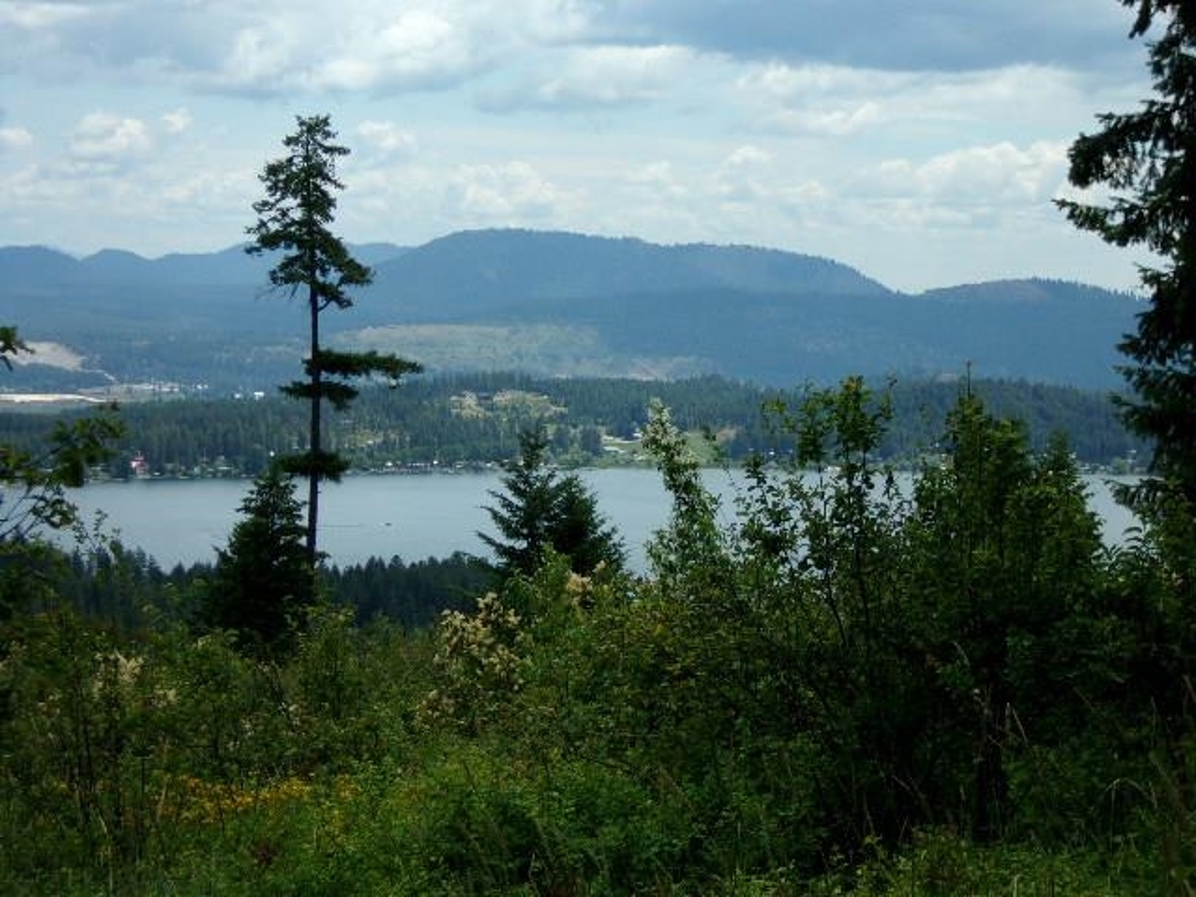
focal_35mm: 108
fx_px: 3731
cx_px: 598
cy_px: 448
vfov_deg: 13.7
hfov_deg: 18.2
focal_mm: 19.6
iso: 80
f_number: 6.6
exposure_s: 1/400
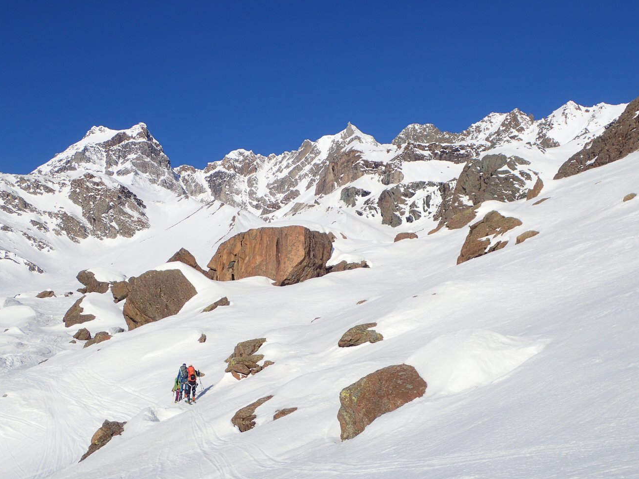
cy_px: 241
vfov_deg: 36.8
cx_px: 318
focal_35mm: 39
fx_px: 720
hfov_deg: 47.9
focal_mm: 6.86
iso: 100
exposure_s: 1/200
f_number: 10
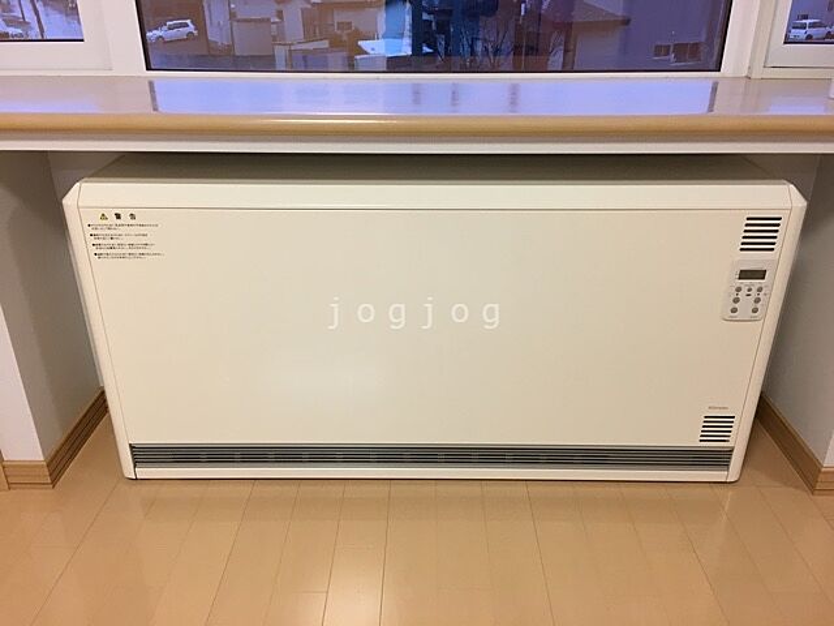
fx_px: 699
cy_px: 313
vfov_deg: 48.2
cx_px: 417
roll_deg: -0.3
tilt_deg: -25.7
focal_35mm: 29
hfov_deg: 61.7
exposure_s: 1/33
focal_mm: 4.15
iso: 80
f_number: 2.2
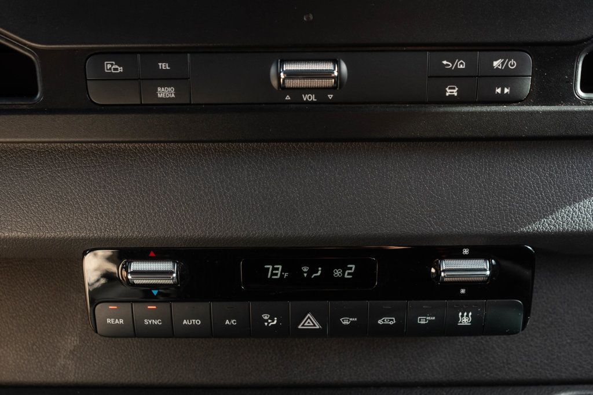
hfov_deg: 46.4
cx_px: 296
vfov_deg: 31.9
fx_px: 692
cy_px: 198
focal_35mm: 42
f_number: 4
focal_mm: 28
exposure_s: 1/320
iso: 640
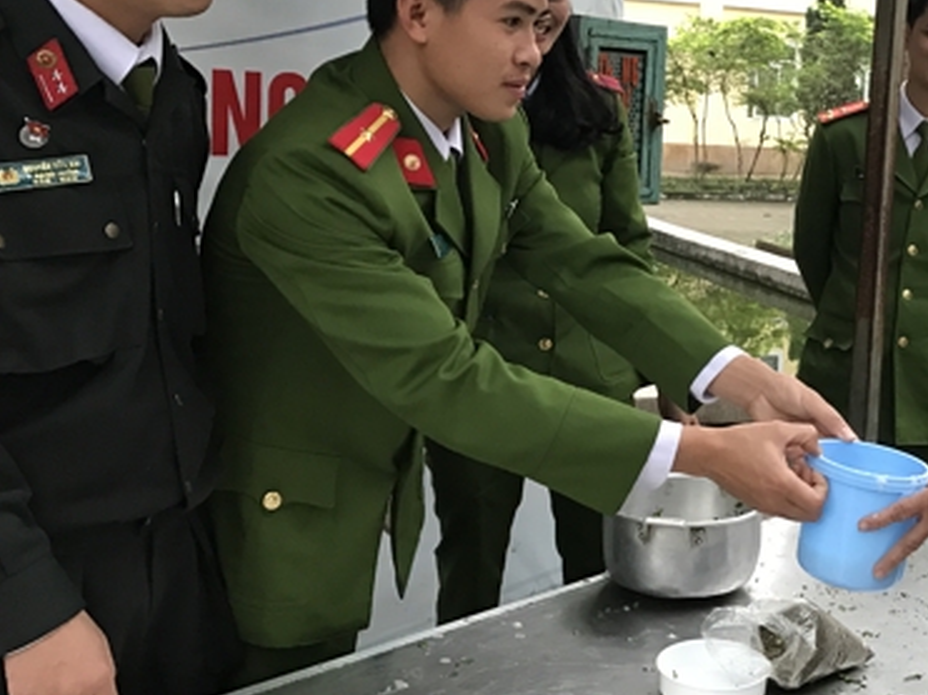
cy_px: 261
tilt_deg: -6.2
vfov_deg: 29.5
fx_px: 1313
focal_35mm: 49
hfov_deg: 37.2
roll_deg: -2.0
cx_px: 775
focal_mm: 3.99
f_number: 1.8
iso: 80
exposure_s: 1/17
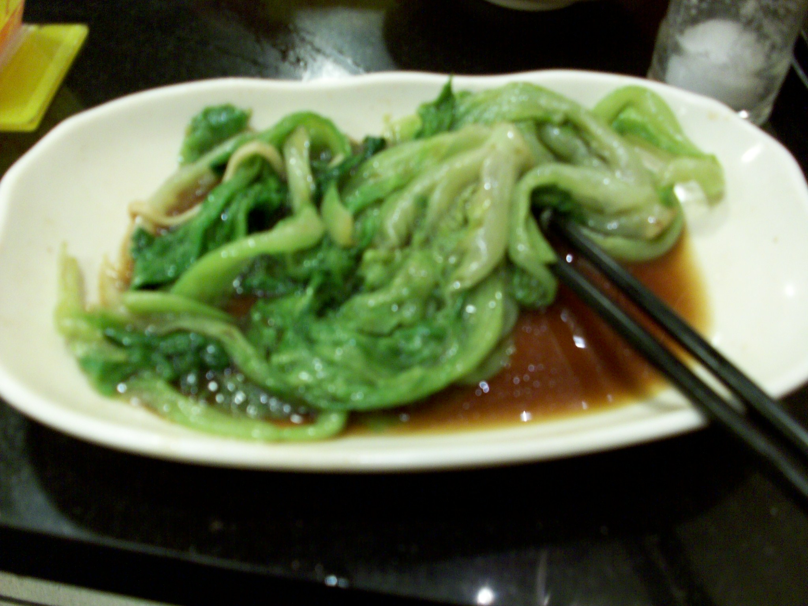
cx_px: 404
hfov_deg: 54.0
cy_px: 303
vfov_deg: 41.8
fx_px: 794
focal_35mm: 34
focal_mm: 5.7
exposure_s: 1/18.8
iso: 160
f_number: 2.8
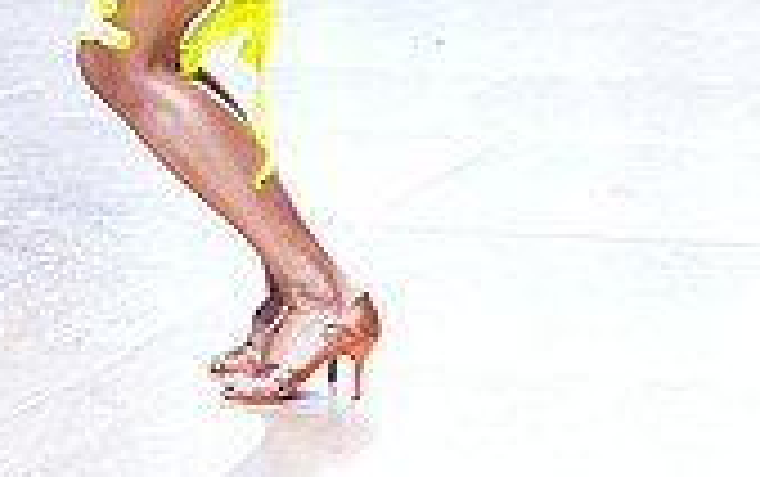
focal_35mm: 178
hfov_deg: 11.7
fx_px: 3690
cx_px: 130
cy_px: -362
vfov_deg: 7.2
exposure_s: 1/500
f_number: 4.5
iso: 2000
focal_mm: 51
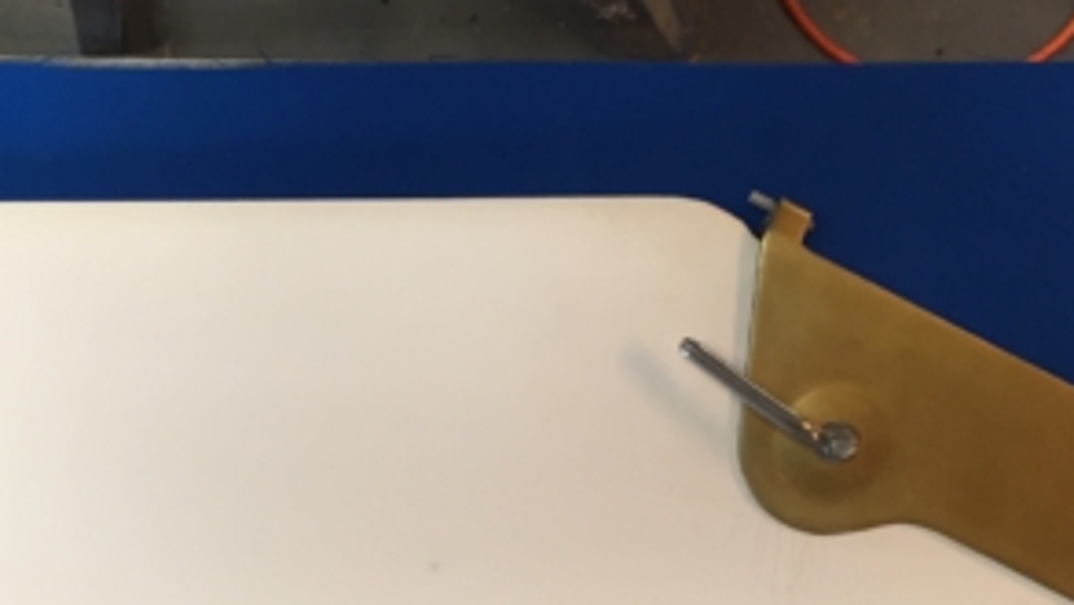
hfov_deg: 38.4
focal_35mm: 54
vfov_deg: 22.1
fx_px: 1538
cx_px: 480
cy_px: 427
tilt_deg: -84.3
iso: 40
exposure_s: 1/30
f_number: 2.2
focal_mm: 4.15
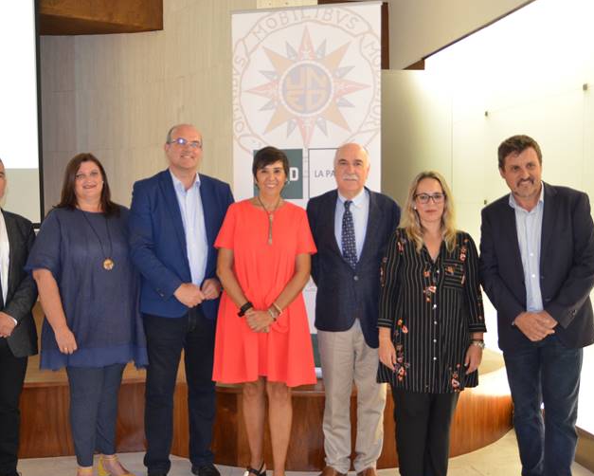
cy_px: 235
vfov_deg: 34.9
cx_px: 257
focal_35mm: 43
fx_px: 756
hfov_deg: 42.8
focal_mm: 24
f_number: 3
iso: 1100
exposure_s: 1/60
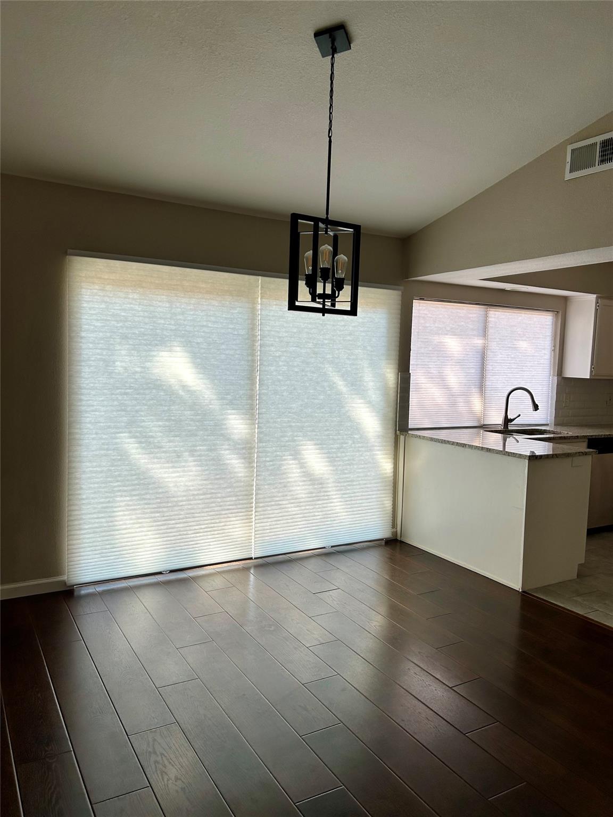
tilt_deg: -0.8
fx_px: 614
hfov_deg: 53.1
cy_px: 408
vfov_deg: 67.3
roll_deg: -3.2
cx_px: 306
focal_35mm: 26
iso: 50
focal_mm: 5.7
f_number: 1.5
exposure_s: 1/316
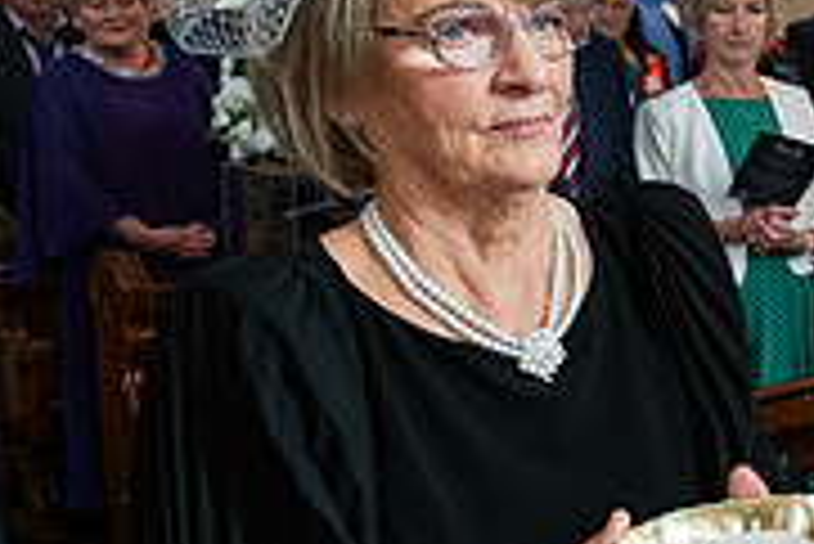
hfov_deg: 23.9
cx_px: 976
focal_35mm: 77
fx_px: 1742
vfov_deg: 17.7
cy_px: 335
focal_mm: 24
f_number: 3.5
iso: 1250
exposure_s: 1/160
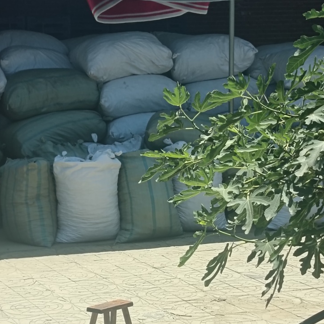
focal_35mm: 123
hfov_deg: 14.2
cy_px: 233
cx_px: 150
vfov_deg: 14.1
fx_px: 1303
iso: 100
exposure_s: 1/273
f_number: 1.75
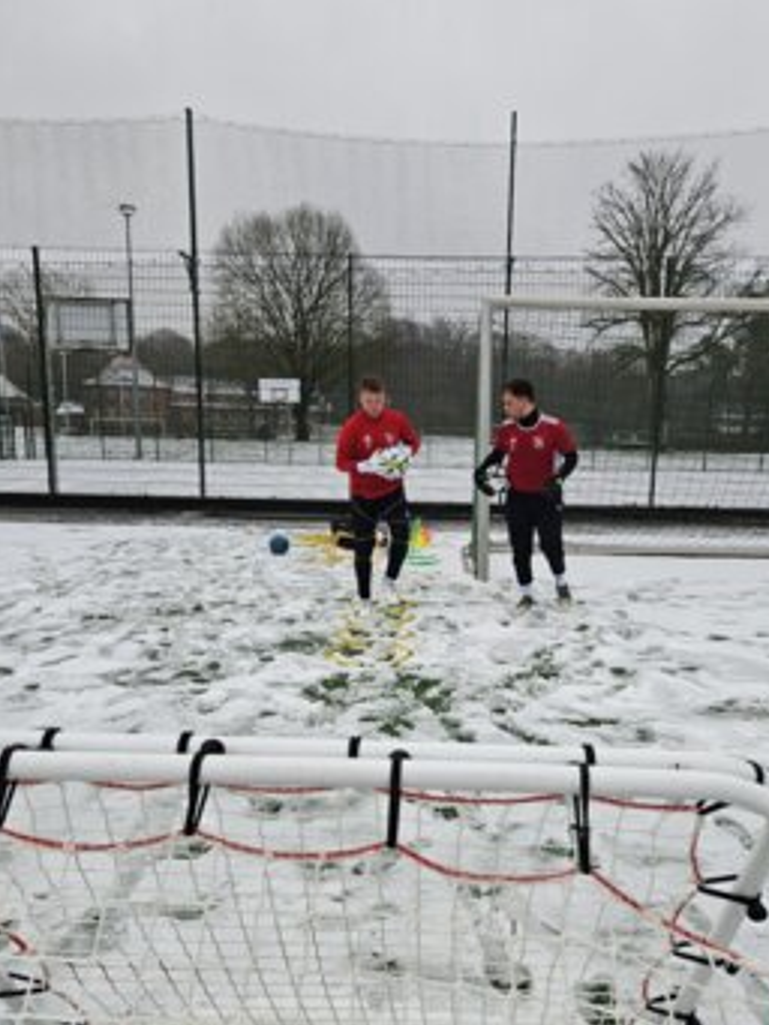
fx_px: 799
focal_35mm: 27
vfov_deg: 65.1
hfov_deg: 51.2
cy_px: 571
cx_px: 439
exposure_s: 1/241
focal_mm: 5.4
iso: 25
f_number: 1.8
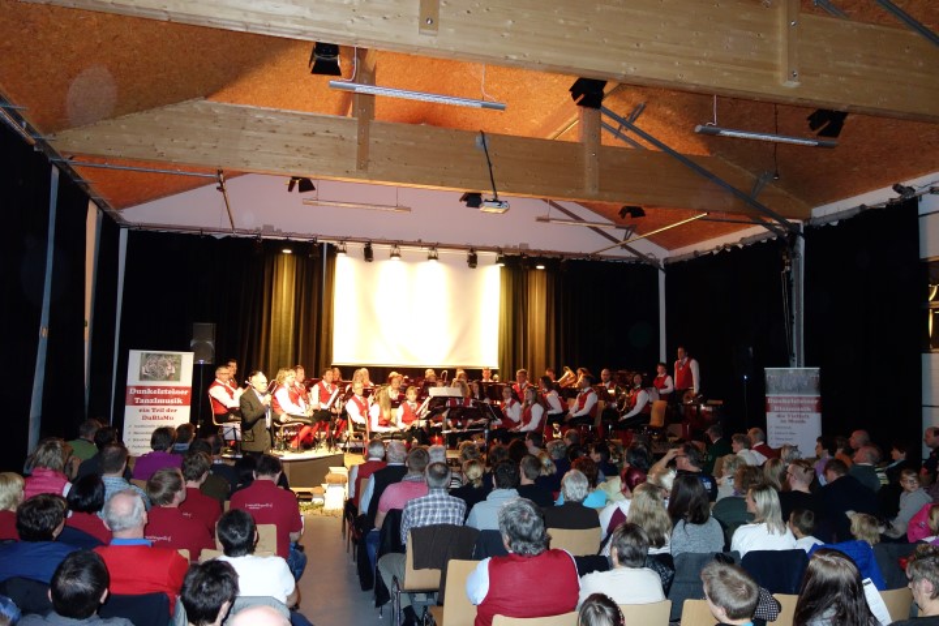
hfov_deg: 65.5
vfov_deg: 46.4
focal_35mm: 28
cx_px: 470
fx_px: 730
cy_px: 313
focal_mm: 10.4
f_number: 1.8
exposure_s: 1/30
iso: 800
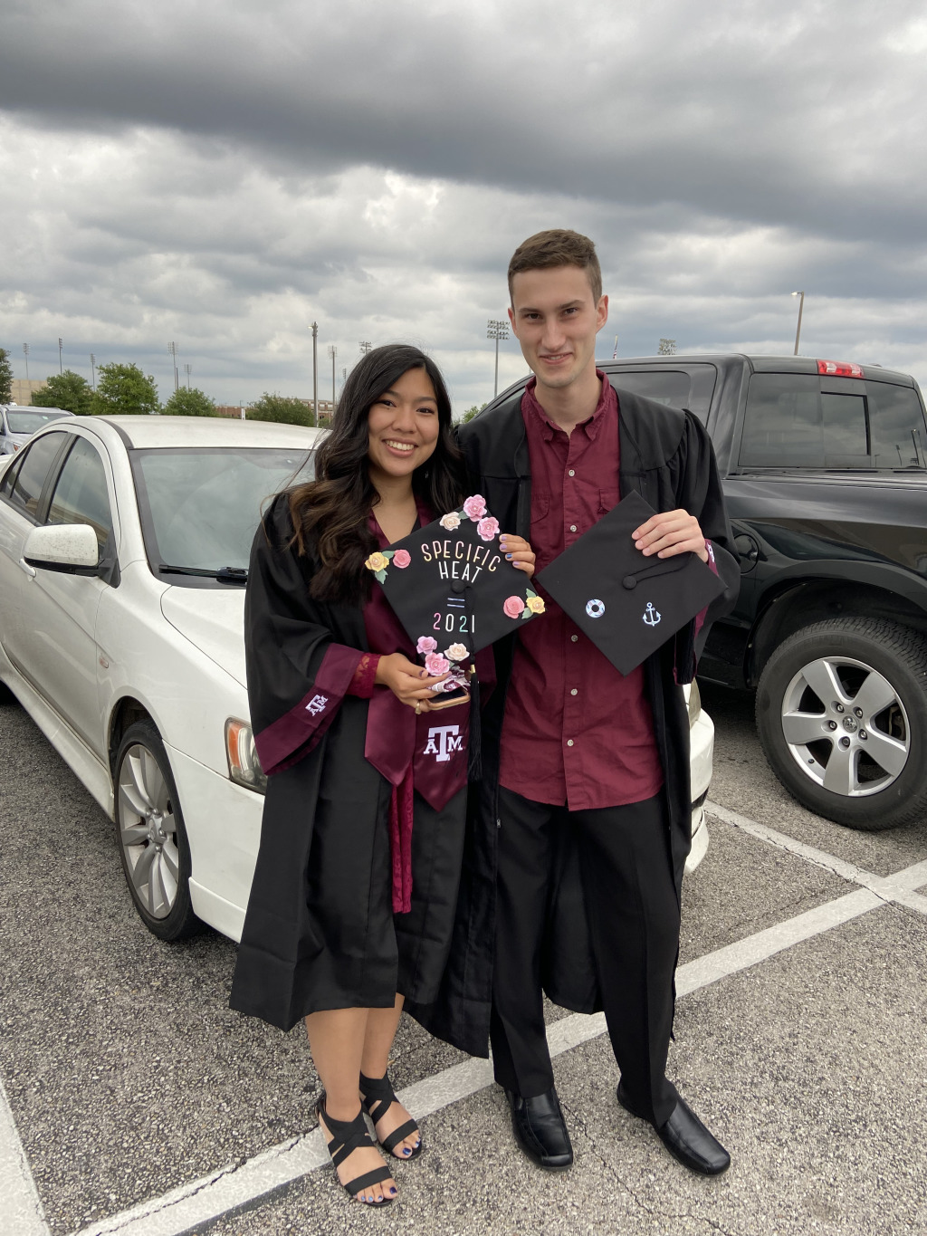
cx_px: 464
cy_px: 618
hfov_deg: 53.1
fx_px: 928
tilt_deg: -9.8
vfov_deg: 67.3
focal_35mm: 26
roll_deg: -1.5
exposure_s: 1/288
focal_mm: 4.25
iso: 32
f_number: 1.8
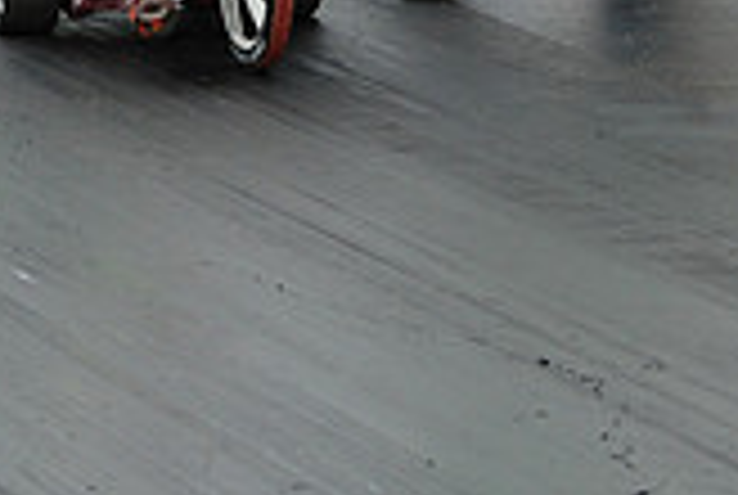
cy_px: -180
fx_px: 5971
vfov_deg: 4.7
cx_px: 162
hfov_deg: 7.1
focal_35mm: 291
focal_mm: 55
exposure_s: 1/800
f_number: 5.6
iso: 400
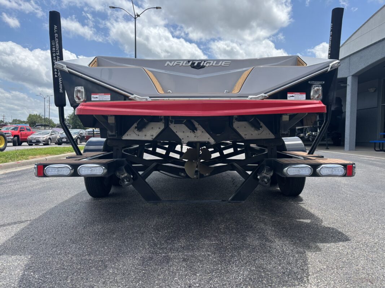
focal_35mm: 26
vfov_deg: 53.1
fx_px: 289
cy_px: 144
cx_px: 192
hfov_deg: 67.3
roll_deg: +1.6
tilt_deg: -3.8
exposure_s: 1/2513
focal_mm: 5.96
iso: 50
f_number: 1.6
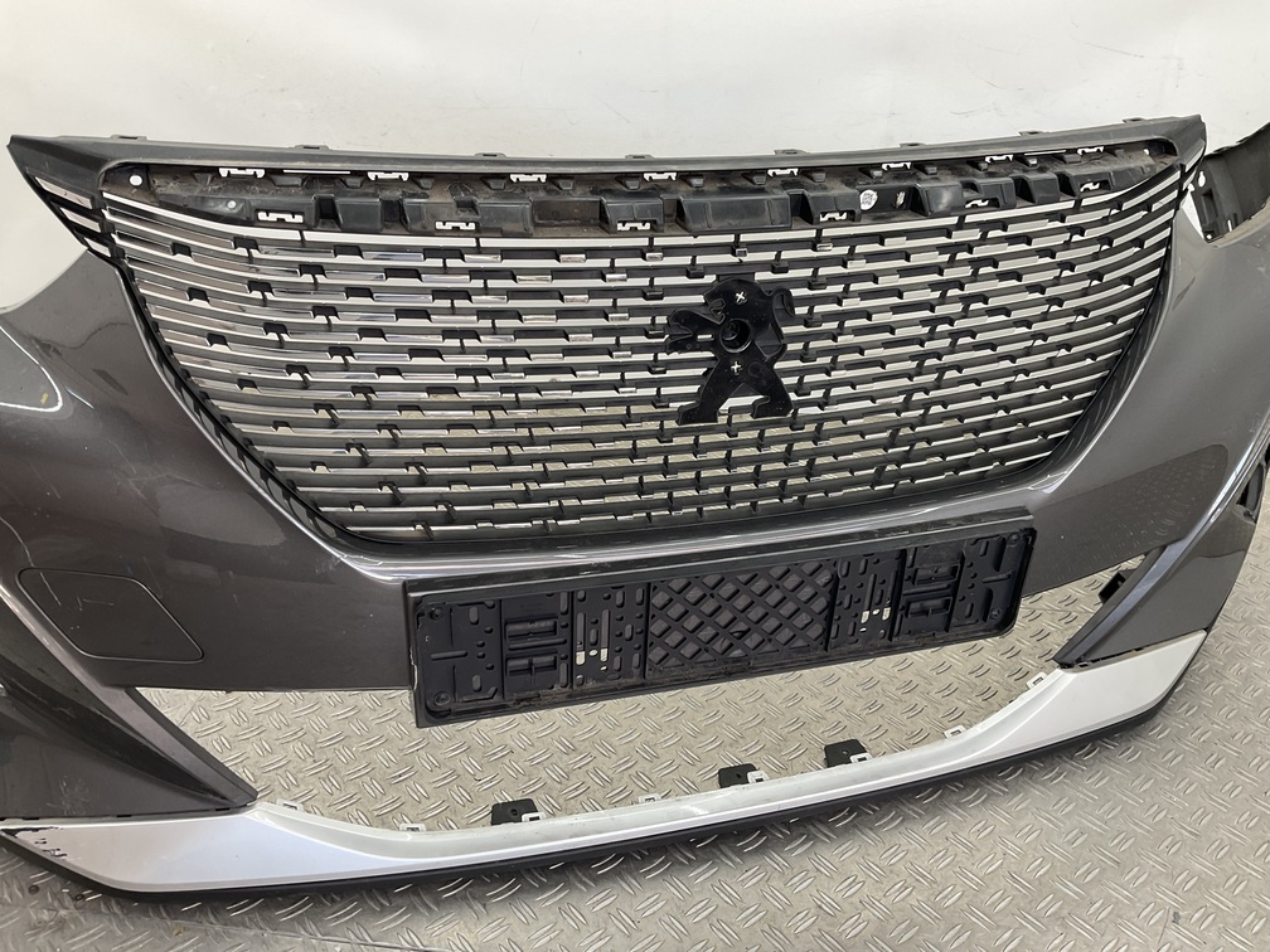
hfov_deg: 61.7
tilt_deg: -28.9
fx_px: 1064
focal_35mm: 29
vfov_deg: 48.2
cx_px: 635
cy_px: 476
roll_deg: -3.8
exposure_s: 1/100
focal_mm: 3
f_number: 1.8
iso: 25
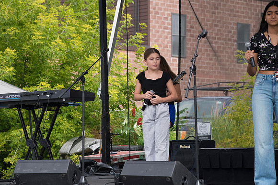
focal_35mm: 120
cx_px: 139
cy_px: 92
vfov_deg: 11.4
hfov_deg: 17.1
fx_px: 927
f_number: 6.3
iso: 1250
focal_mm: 120
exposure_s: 1/2000
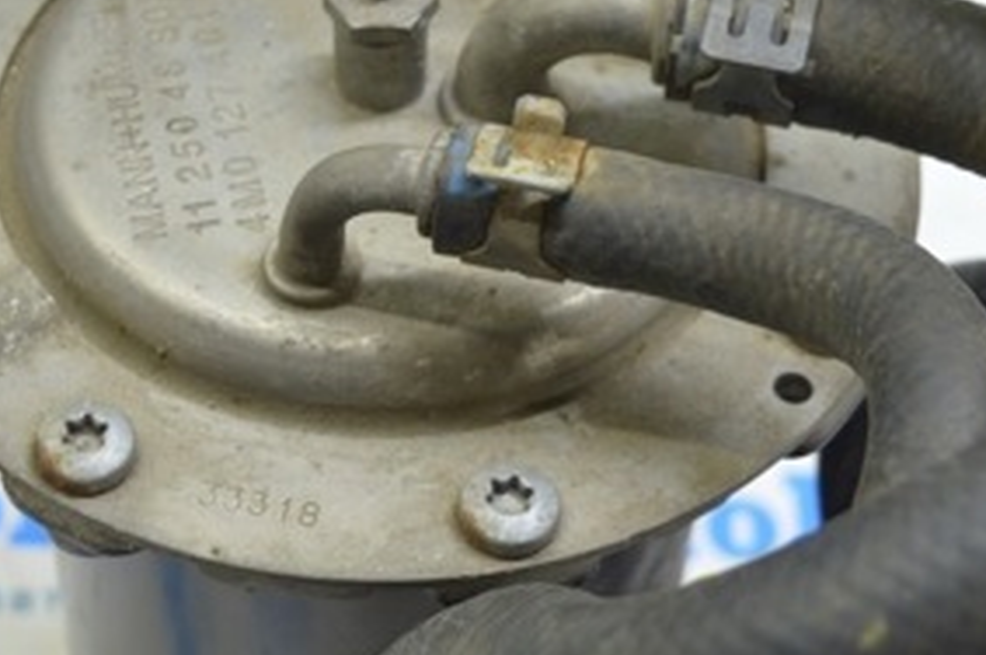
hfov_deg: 21.4
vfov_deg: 14.3
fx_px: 2599
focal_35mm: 95
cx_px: 307
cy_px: 169
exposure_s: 1/20
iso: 400
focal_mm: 28
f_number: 5.6
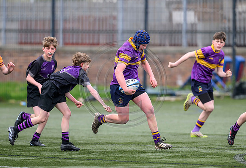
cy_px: 95
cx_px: 121
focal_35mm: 518
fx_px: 3566
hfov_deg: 4.0
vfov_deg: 2.7
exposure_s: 1/2000
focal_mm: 400
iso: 640
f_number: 3.5
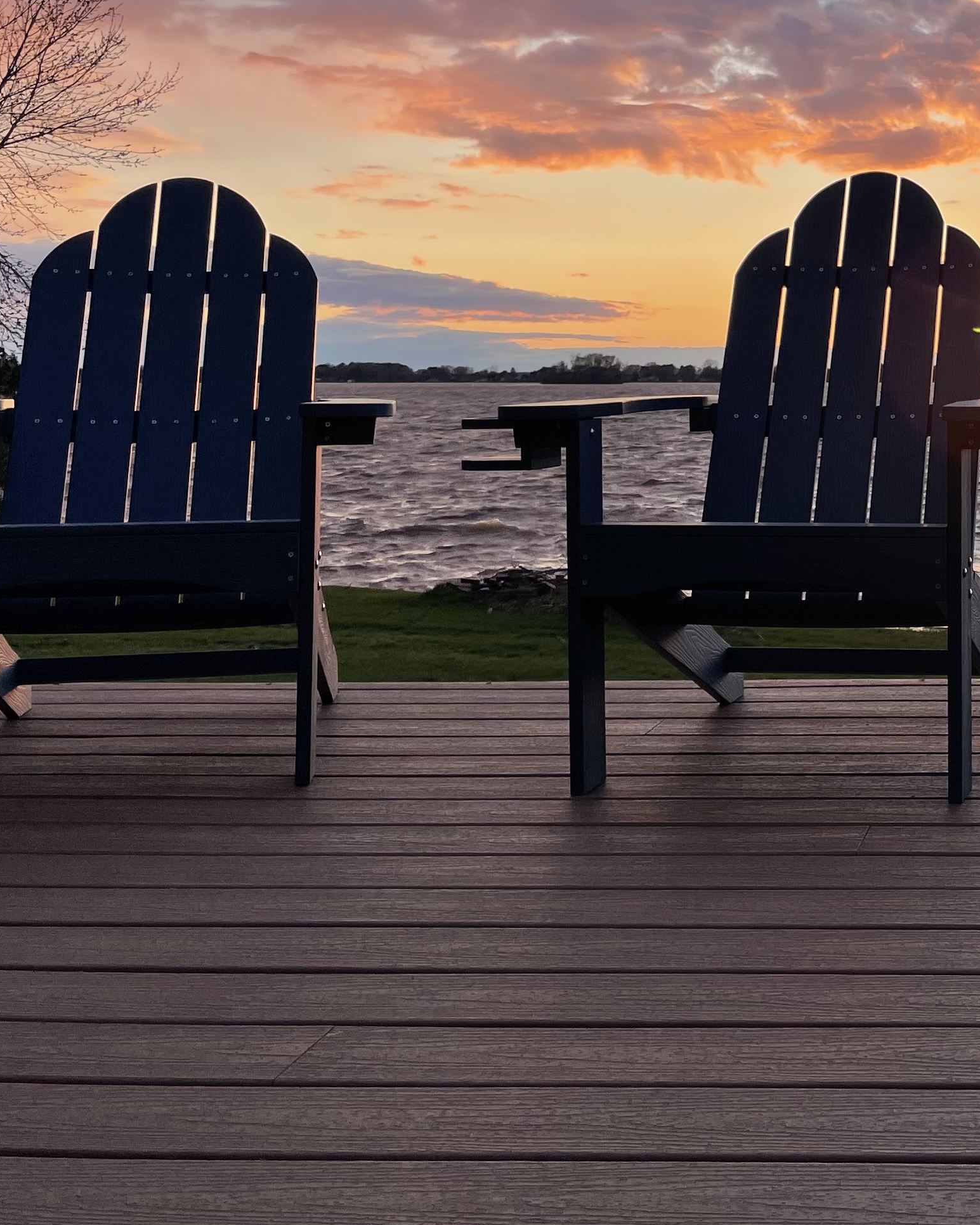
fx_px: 1921
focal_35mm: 53
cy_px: 365
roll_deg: -0.3
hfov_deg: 26.7
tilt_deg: +0.9
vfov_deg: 34.9
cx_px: 1027
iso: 32
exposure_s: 1/581
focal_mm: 4.2
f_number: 1.6
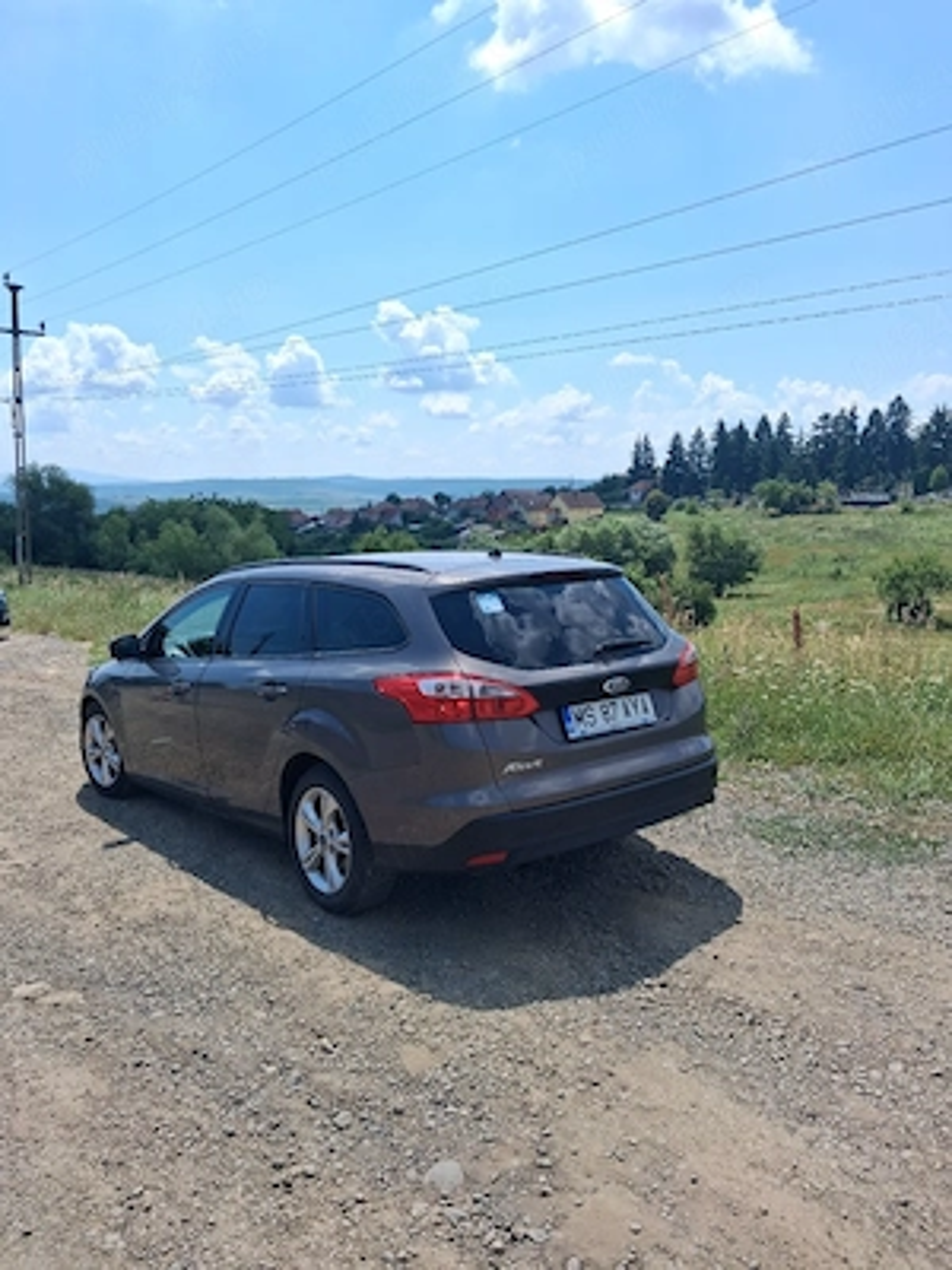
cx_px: 476
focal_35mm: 27
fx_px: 990
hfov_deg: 51.4
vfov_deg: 65.3
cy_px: 635
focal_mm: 4
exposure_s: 1/833
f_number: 1.8
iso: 25
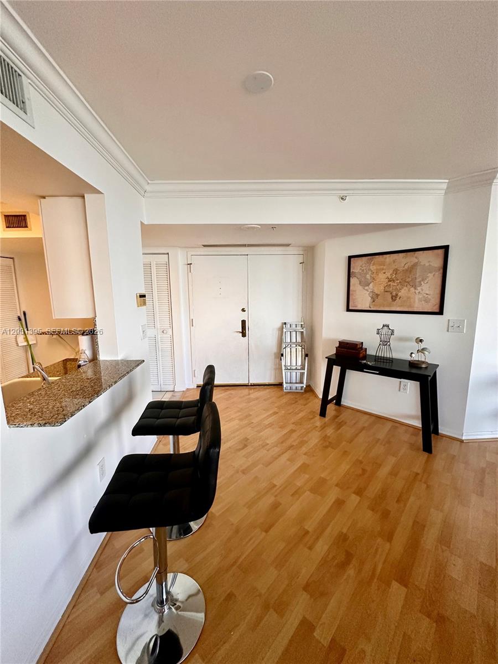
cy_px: 332
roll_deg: -0.3
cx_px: 249
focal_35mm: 14
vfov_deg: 102.1
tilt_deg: -7.9
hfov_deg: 85.7
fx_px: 269
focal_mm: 2.22
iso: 250
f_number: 2.2
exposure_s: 1/120
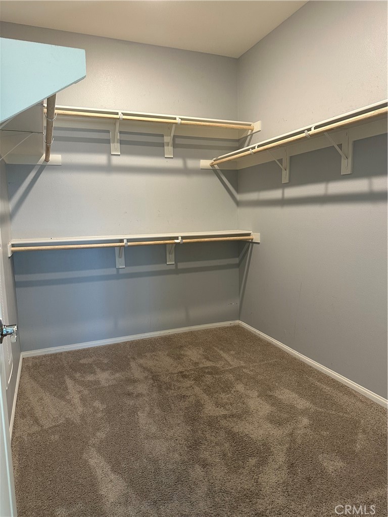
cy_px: 258
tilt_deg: -6.7
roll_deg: +0.7
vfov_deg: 71.6
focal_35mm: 24
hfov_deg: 56.8
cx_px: 194
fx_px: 359
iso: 250
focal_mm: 6.86
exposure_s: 1/60
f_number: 1.78
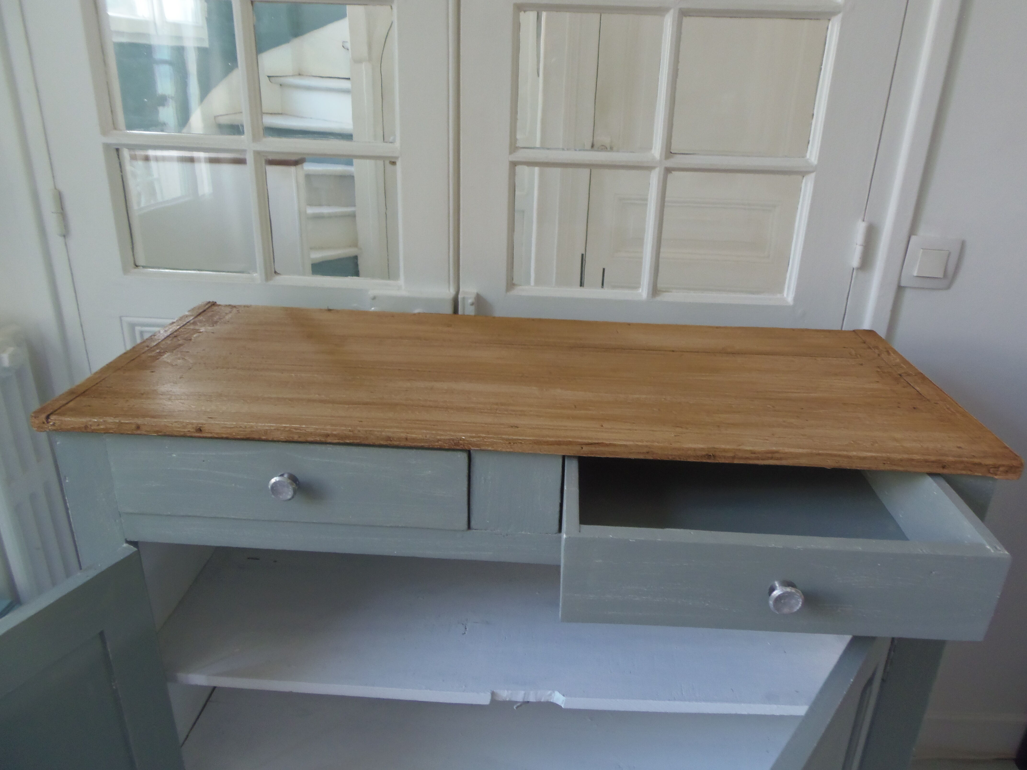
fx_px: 712
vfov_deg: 56.8
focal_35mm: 24
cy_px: 385
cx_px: 514
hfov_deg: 71.6
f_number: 2.9
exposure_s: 1/30
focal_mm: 4.3
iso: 125
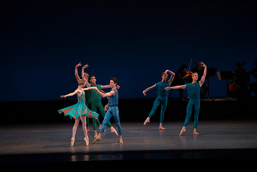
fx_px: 1321
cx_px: 128
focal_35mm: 185
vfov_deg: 7.4
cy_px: 86
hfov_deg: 11.1
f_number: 7.1
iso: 8000
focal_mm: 185
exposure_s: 1/400
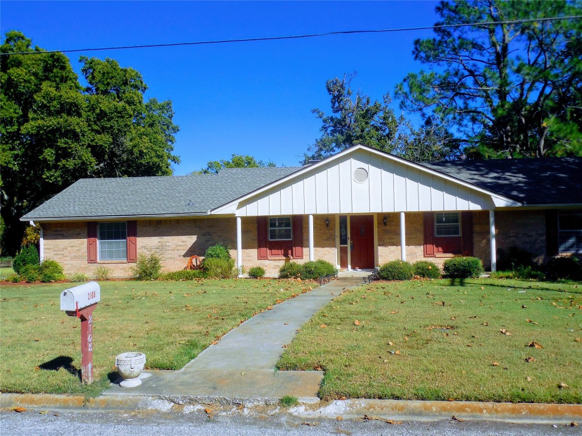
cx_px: 291
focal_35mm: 31
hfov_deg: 58.4
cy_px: 218
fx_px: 521
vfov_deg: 45.4
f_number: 7.2
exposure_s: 1/400
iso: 125
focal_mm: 5.6
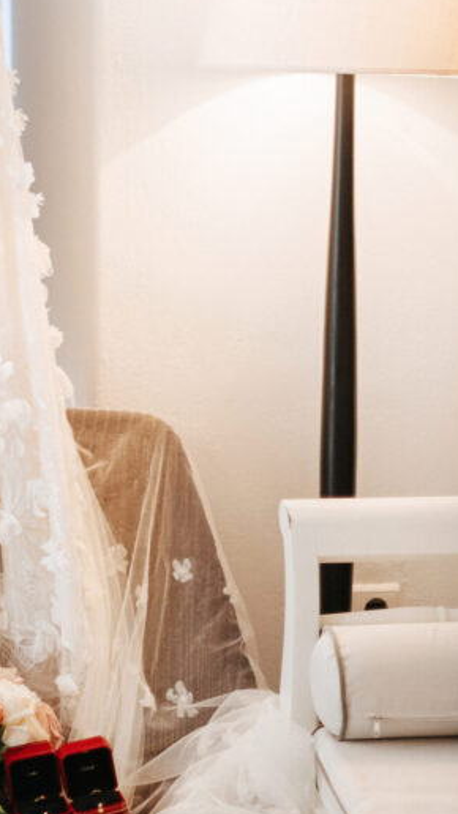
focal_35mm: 117
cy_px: 207
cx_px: -104
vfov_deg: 18.2
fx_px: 2528
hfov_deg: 10.2
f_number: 1.4
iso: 1000
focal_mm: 50
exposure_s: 1/200
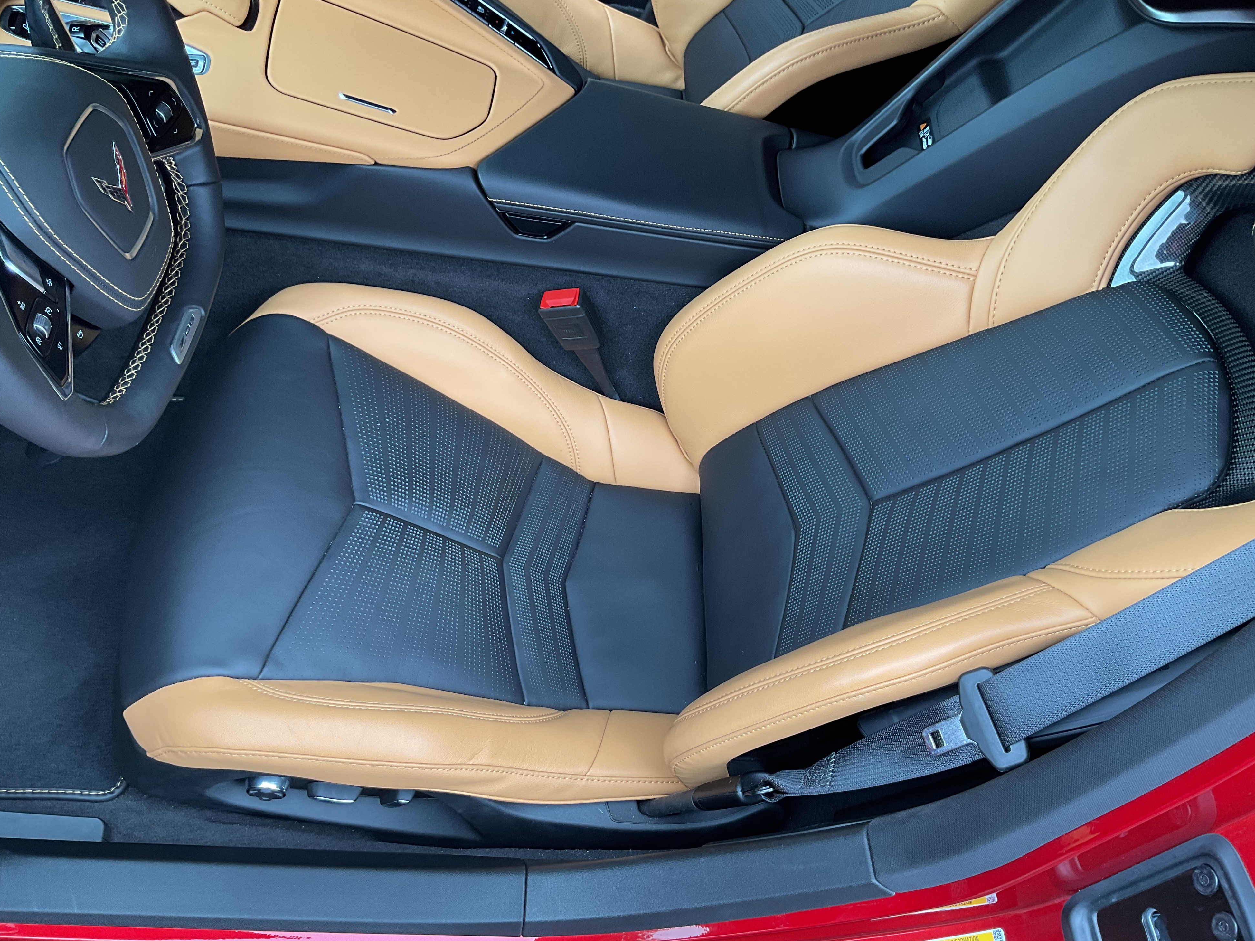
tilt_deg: -56.6
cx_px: 634
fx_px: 1088
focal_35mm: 30
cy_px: 486
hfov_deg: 60.0
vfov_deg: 46.8
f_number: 1.8
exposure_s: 1/120
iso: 40
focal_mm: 3
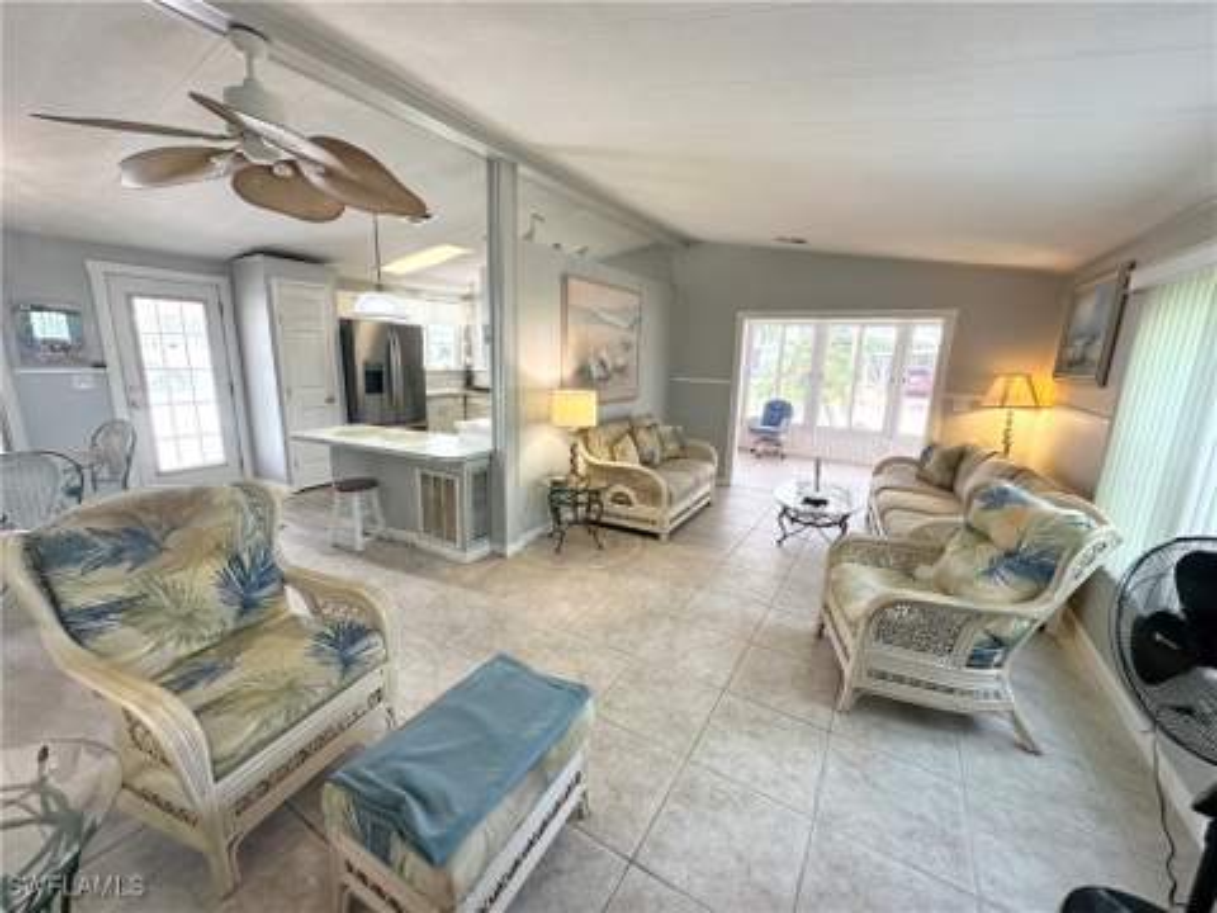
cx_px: 608
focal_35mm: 14
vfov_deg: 85.7
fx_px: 492
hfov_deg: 102.1
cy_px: 456
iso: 160
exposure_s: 1/120
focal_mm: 2.22
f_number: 2.2
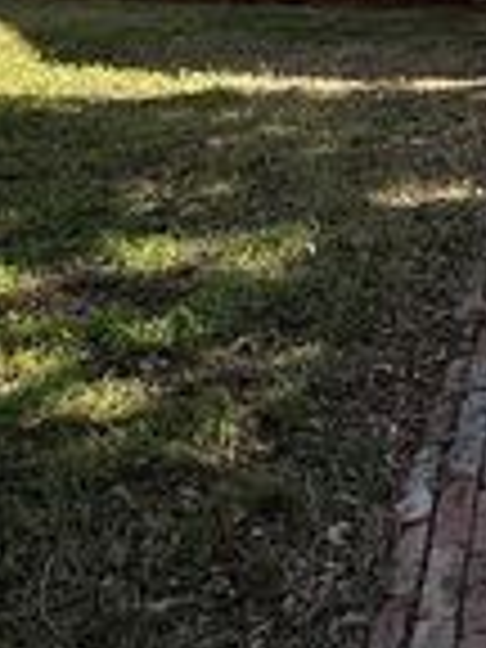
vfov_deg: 21.9
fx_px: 1217
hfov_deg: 21.2
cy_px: -439
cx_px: 567
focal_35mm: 65
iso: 50
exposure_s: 1/734
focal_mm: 2.22
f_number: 2.2
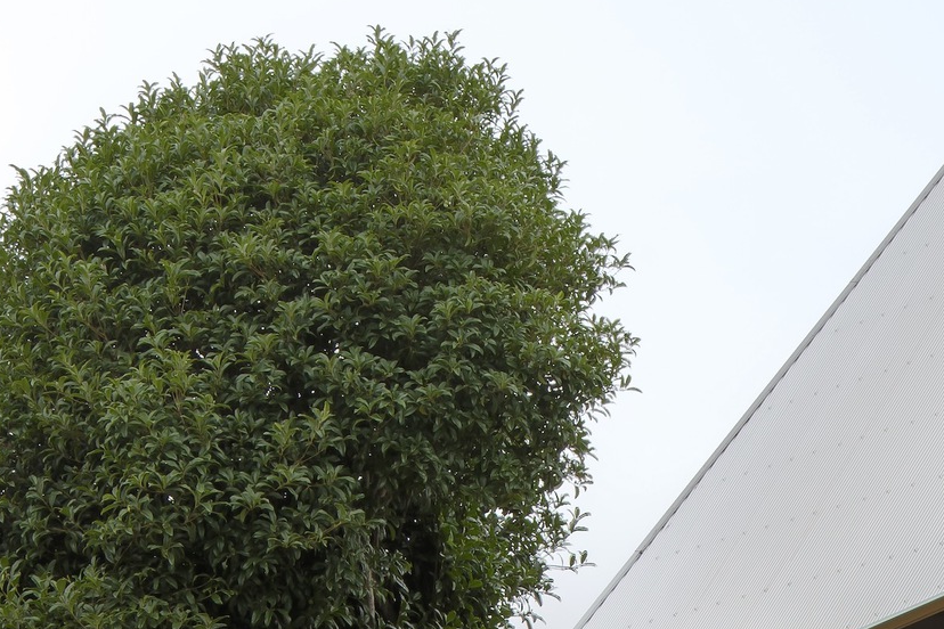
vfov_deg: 15.6
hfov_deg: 23.0
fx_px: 2281
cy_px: 508
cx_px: 762
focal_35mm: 87
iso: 100
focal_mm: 24
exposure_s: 1/50
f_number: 11
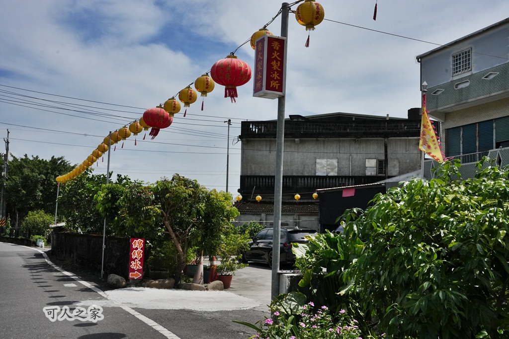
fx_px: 585
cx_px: 254
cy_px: 170
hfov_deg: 47.0
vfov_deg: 32.3
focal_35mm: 41
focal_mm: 41.4
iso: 2500
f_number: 13
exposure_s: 1/5000
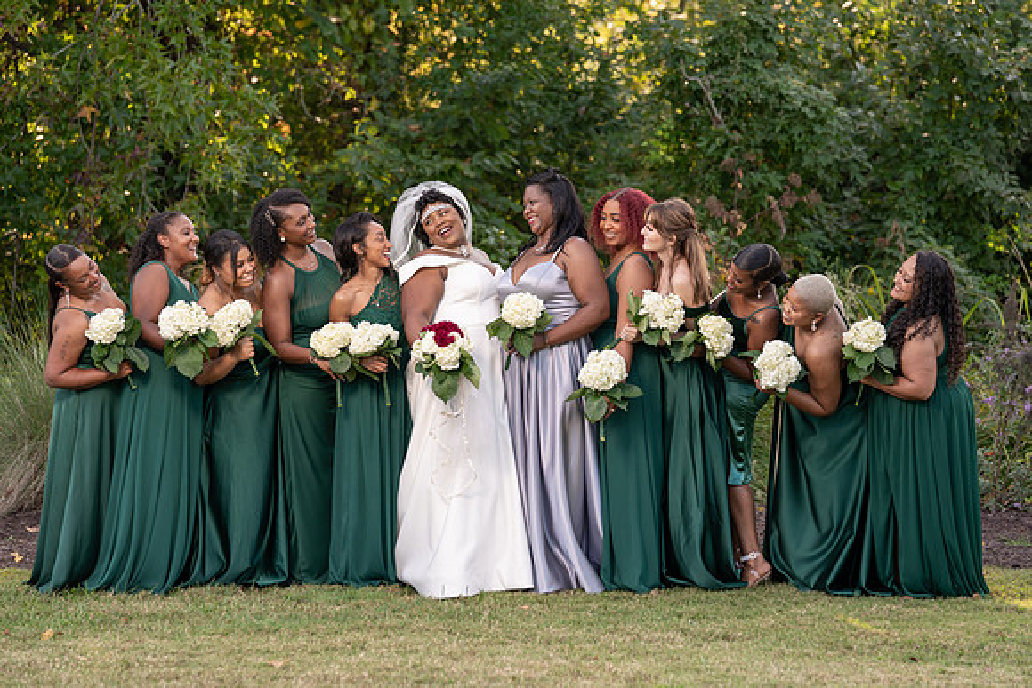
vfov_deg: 9.1
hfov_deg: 13.6
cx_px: 527
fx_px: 4331
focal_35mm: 151
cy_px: 351
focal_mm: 147
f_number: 4
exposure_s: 1/200
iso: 160
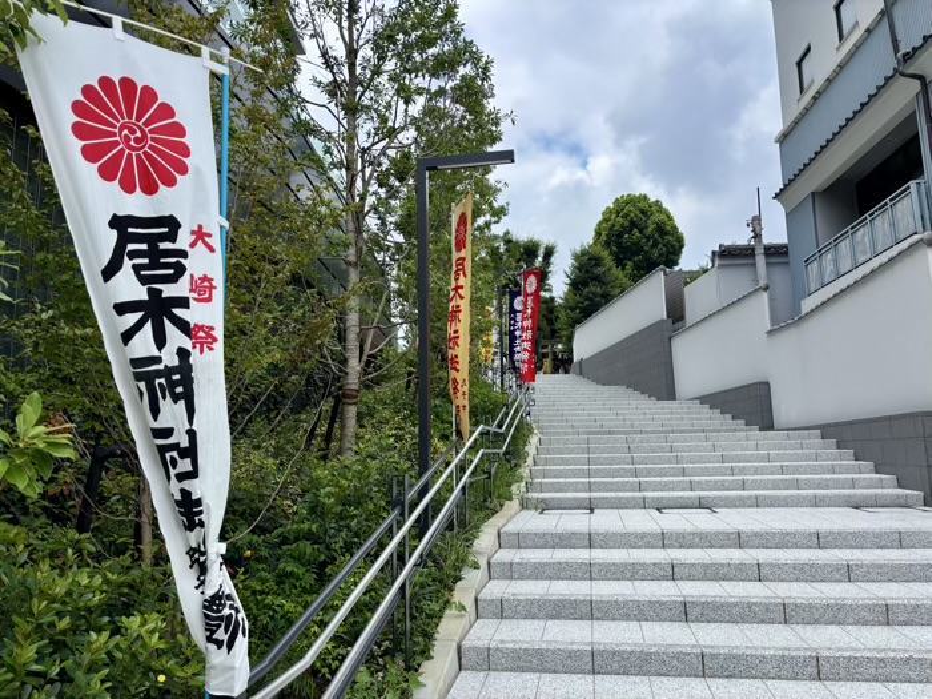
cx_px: 466
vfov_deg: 53.1
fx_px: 700
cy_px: 350
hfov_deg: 67.3
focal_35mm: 26
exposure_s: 1/2513
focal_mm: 5.96
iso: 50
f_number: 1.6
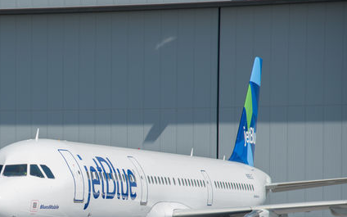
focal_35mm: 231
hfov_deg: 9.1
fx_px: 2185
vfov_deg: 5.7
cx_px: 47
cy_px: 188
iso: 400
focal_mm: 120
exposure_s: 1/2000
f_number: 4.5
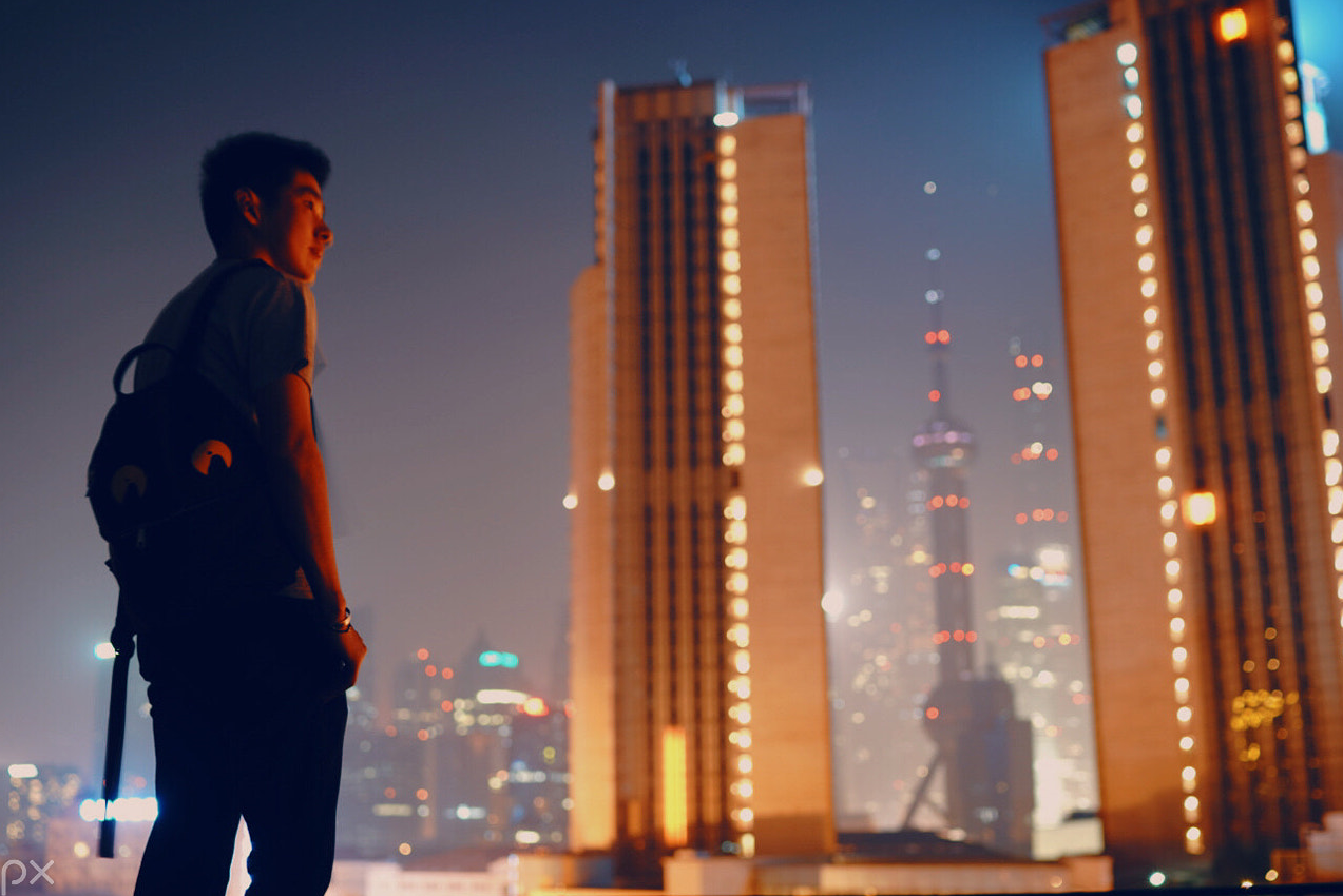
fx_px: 1642
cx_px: 636
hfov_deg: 44.5
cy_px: 459
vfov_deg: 30.5
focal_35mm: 44
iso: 100
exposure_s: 5
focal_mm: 35
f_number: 2
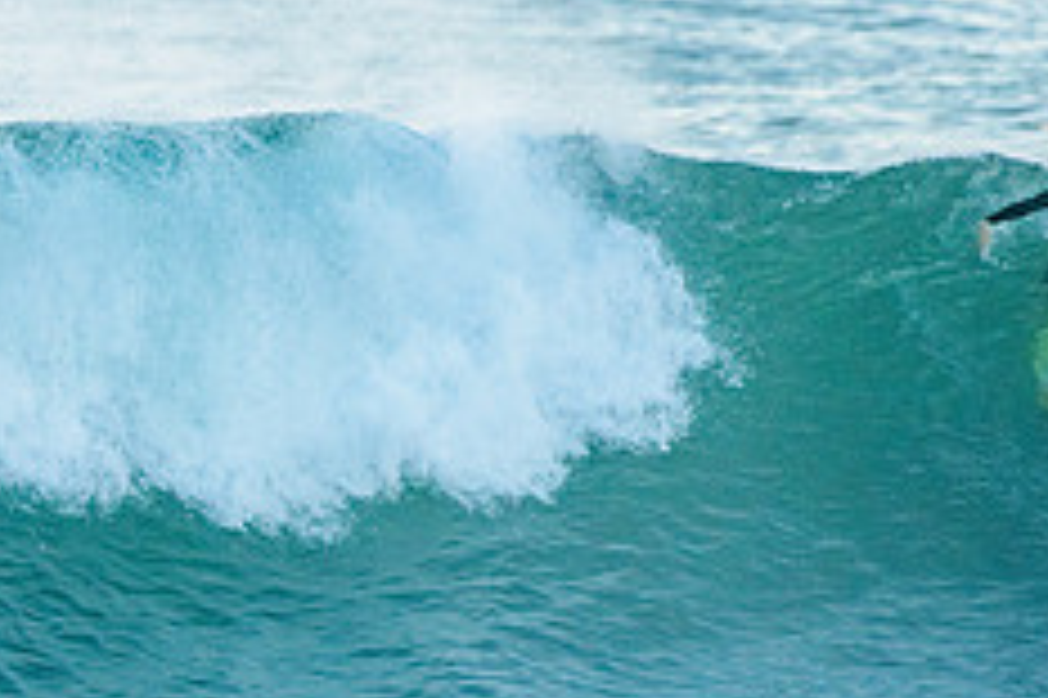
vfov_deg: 1.1
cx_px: -216
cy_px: 682
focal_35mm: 1246
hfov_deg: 1.7
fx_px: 36246
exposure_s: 1/1600
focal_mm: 500
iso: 900
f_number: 5.6
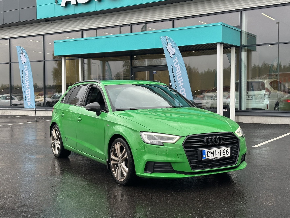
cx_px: 145
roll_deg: -0.4
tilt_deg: -1.9
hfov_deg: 39.7
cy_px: 109
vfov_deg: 30.3
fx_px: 402
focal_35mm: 48
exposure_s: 1/454
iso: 64
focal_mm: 6.86
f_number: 1.78
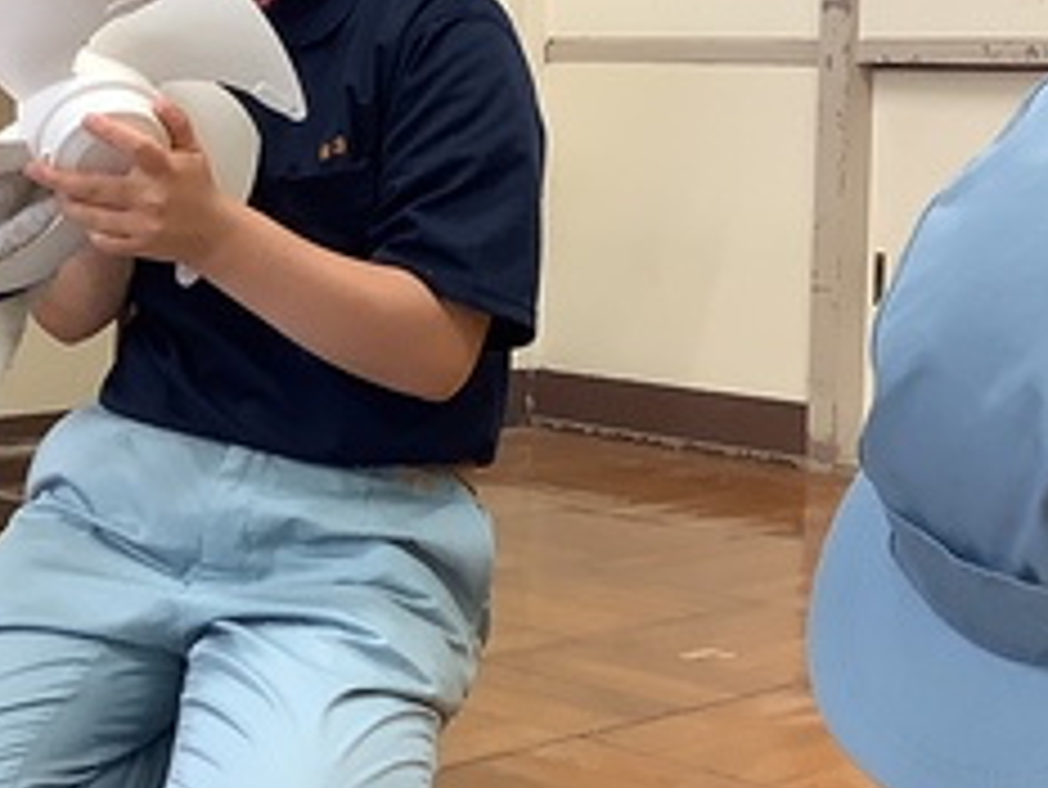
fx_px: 2575
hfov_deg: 23.0
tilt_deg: -11.9
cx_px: 571
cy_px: 554
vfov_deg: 17.3
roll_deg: -0.3
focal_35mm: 85
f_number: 2.4
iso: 125
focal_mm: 3.3
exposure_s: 1/60
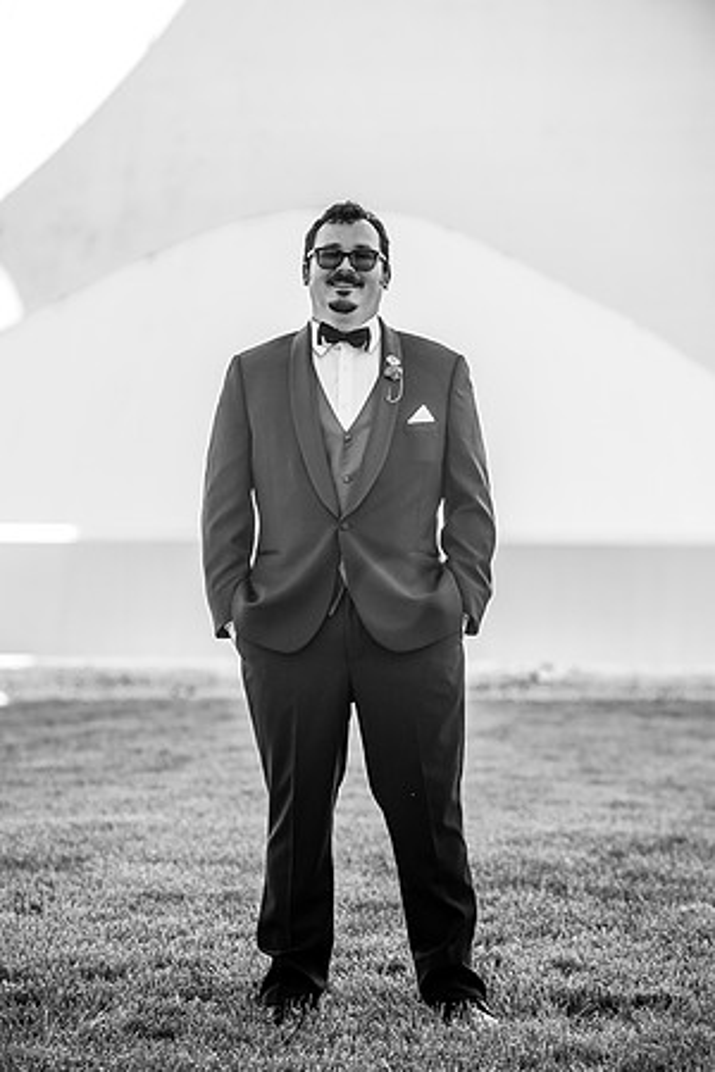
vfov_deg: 11.4
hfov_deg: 7.6
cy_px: 536
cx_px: 358
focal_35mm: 180
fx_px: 5362
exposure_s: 1/640
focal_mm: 180
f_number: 5.6
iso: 400
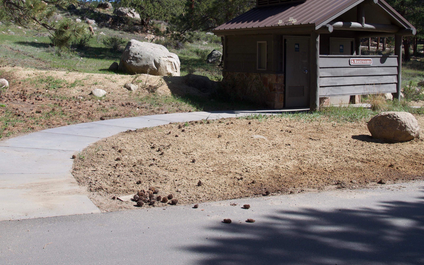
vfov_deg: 30.2
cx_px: 179
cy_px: 75
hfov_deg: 47.0
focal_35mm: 42
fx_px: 485
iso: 100
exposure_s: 1/250
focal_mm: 18
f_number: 8
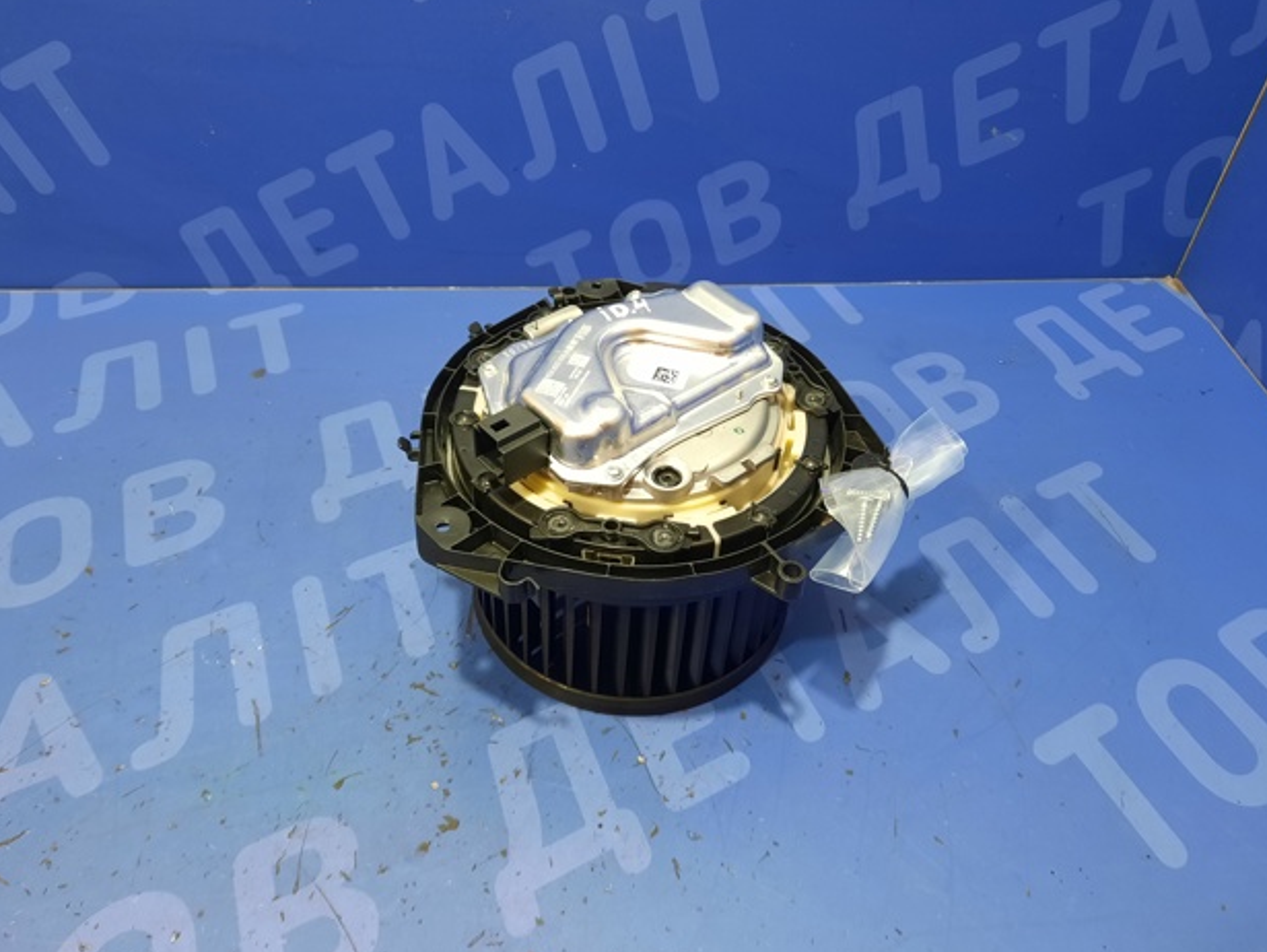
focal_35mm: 26
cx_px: 622
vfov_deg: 53.1
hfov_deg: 67.3
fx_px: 952
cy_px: 468
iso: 320
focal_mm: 4.6
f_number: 2
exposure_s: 1/33
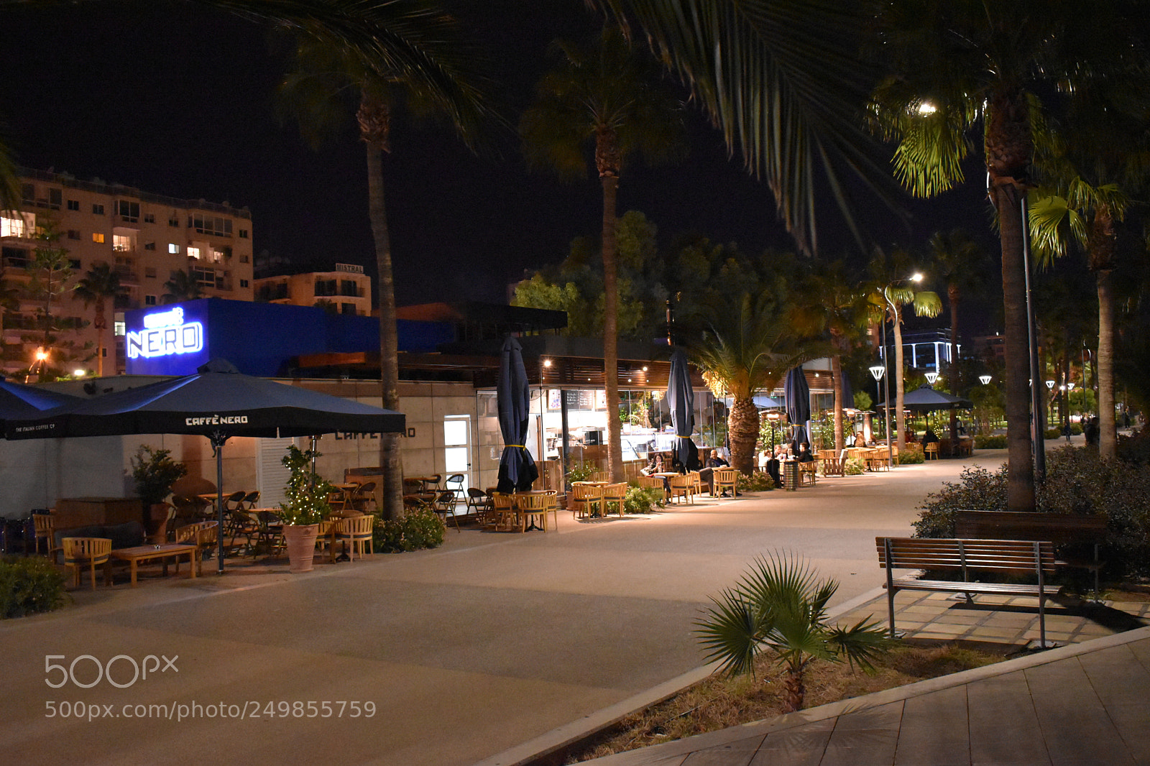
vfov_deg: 38.3
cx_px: 575
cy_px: 383
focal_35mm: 34
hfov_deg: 55.1
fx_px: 1102
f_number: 4
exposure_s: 1/15
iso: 6400
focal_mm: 23
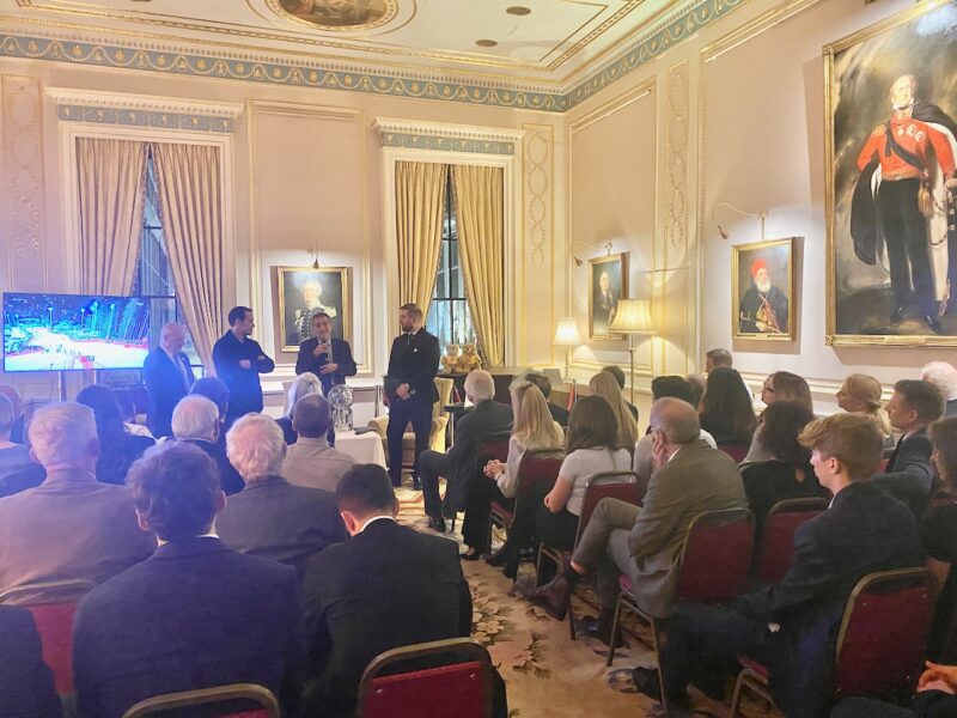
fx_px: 719
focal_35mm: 26
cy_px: 359
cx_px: 478
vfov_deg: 53.1
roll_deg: +0.7
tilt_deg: -3.8
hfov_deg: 67.3
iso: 640
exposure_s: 1/25
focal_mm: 4.25
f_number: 1.8
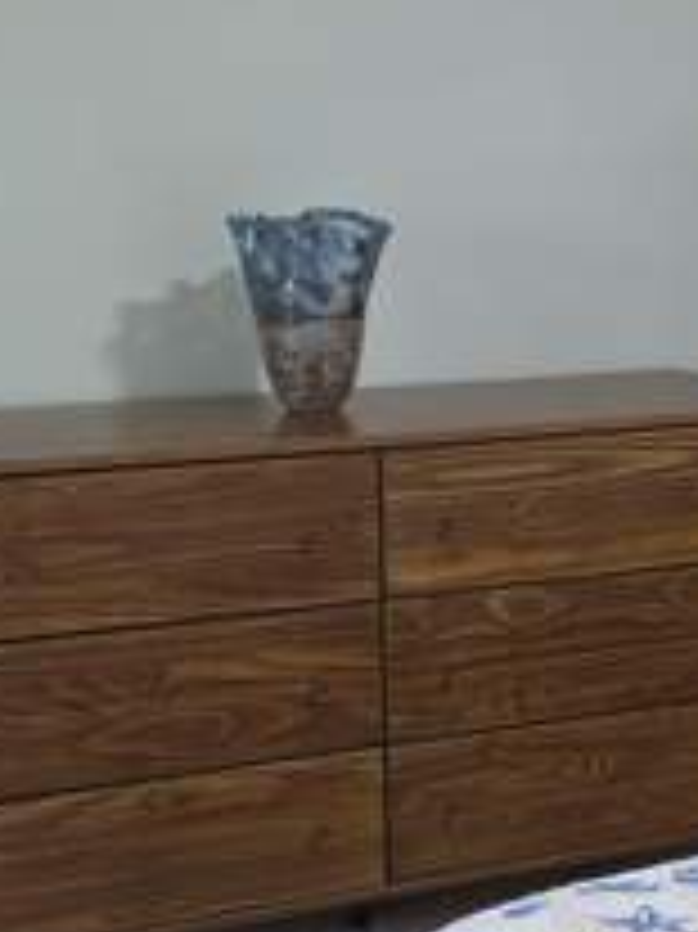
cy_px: 747
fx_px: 1911
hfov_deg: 20.5
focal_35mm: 71
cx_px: 545
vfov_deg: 26.9
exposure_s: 1/120
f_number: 1.8
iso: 320
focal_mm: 5.4
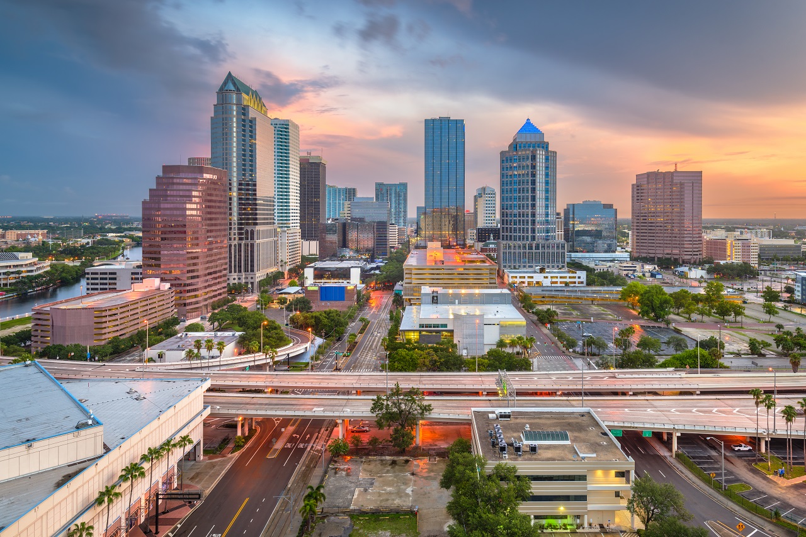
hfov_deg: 78.6
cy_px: 268
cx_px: 403
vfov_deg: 57.3
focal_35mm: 22
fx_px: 493
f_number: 10
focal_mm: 22
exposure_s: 30
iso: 64
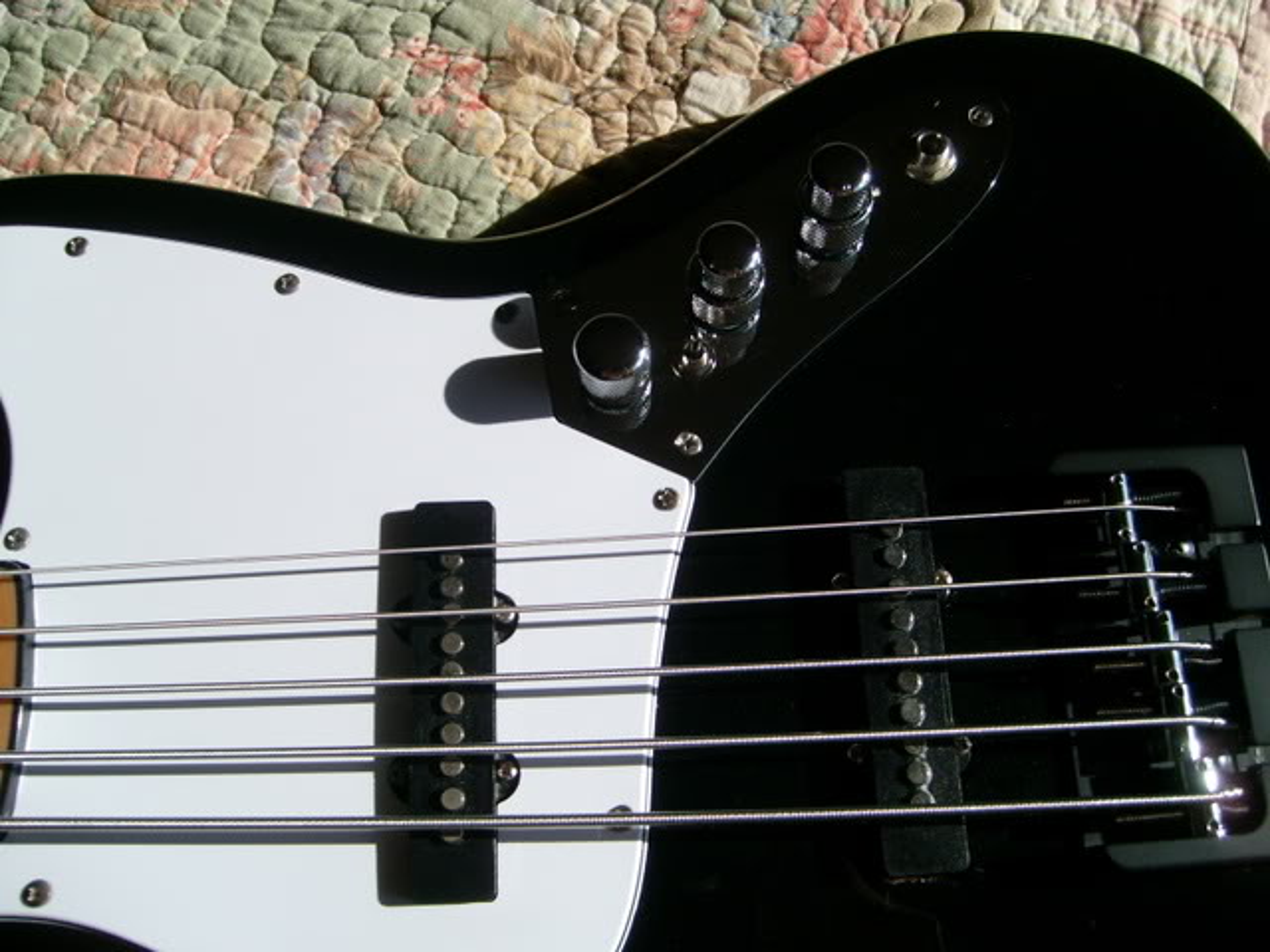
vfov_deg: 40.7
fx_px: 1284
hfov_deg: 52.6
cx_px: 635
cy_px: 476
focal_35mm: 35
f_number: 7.1
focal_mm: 5.8
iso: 80
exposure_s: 1/180
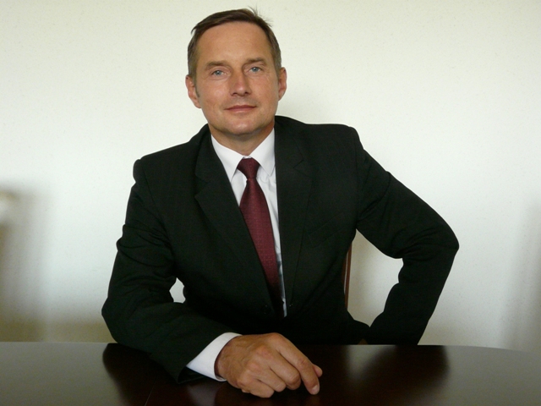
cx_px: 270
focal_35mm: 34
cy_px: 203
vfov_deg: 41.8
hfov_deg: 54.0
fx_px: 531
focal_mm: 5.6
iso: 400
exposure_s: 1/60
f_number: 2.8
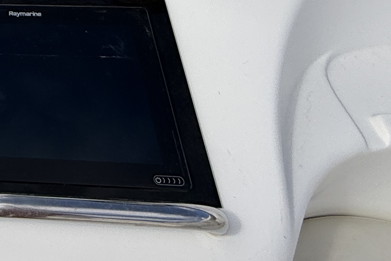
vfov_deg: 21.7
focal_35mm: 54
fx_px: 587
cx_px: -172
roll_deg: +2.8
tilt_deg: -34.7
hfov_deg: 27.5
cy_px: -109
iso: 50
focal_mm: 2.22
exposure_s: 1/3460
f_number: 2.2
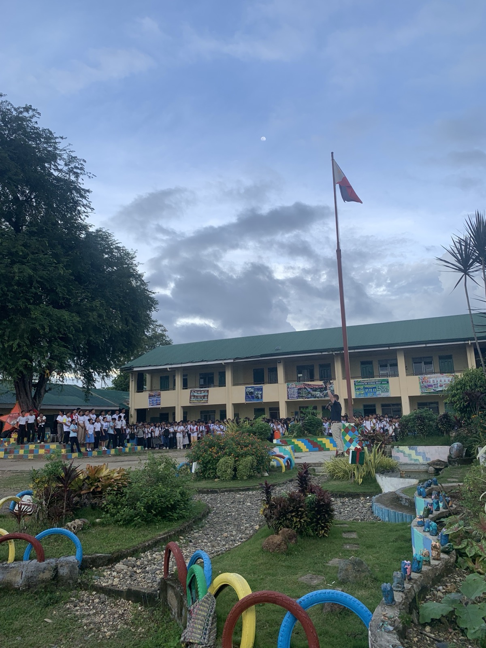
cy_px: 324
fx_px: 487
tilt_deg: +13.1
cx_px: 243
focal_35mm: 26
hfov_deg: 53.1
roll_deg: +2.6
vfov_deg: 67.3
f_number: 1.8
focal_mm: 4.25
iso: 25
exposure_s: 1/815
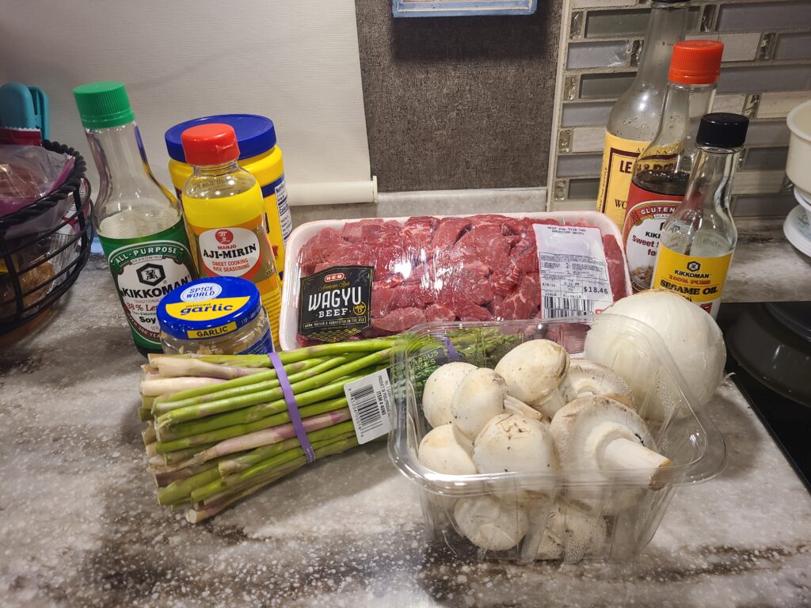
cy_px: 304
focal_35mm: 26
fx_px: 609
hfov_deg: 67.3
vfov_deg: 53.1
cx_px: 406
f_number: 1.8
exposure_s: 1/40
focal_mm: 5.4
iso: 320
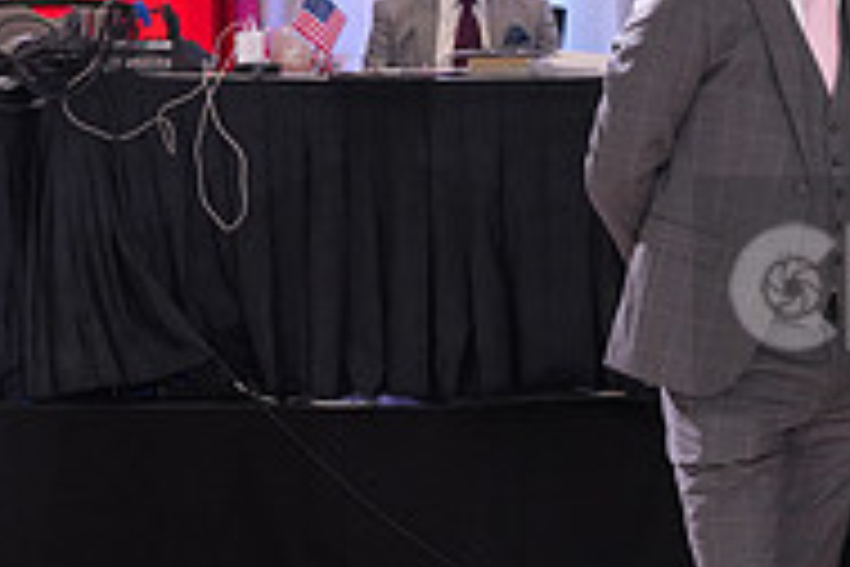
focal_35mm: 141
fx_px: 3329
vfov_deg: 9.7
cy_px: 295
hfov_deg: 13.9
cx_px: 1183
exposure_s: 1/200
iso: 3200
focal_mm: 46
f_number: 5
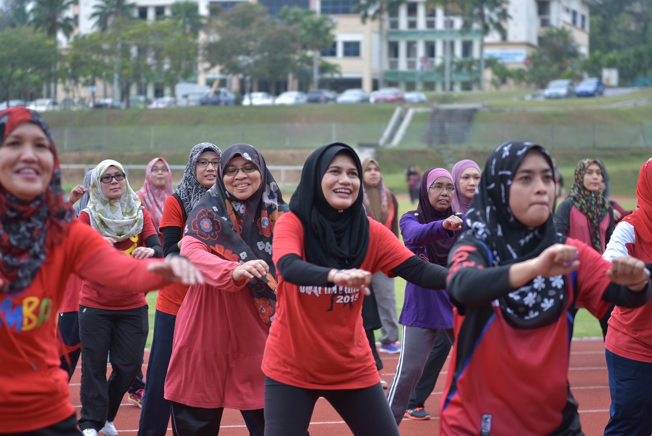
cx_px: 326
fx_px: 1903
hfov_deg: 19.4
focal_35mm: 105
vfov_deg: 13.1
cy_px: 218
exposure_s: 1/200
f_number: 2.8
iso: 100
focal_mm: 70
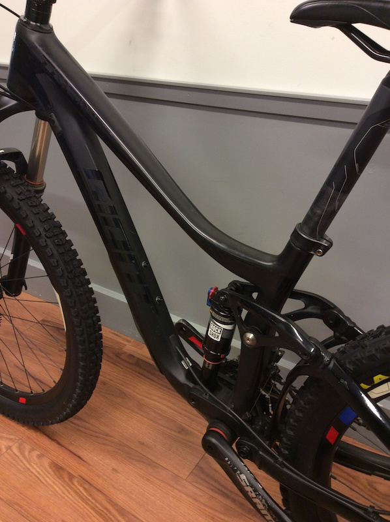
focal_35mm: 32
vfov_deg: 56.9
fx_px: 482
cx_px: 195
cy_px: 261
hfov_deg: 44.1
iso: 64
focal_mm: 3.3
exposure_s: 1/25
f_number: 2.4
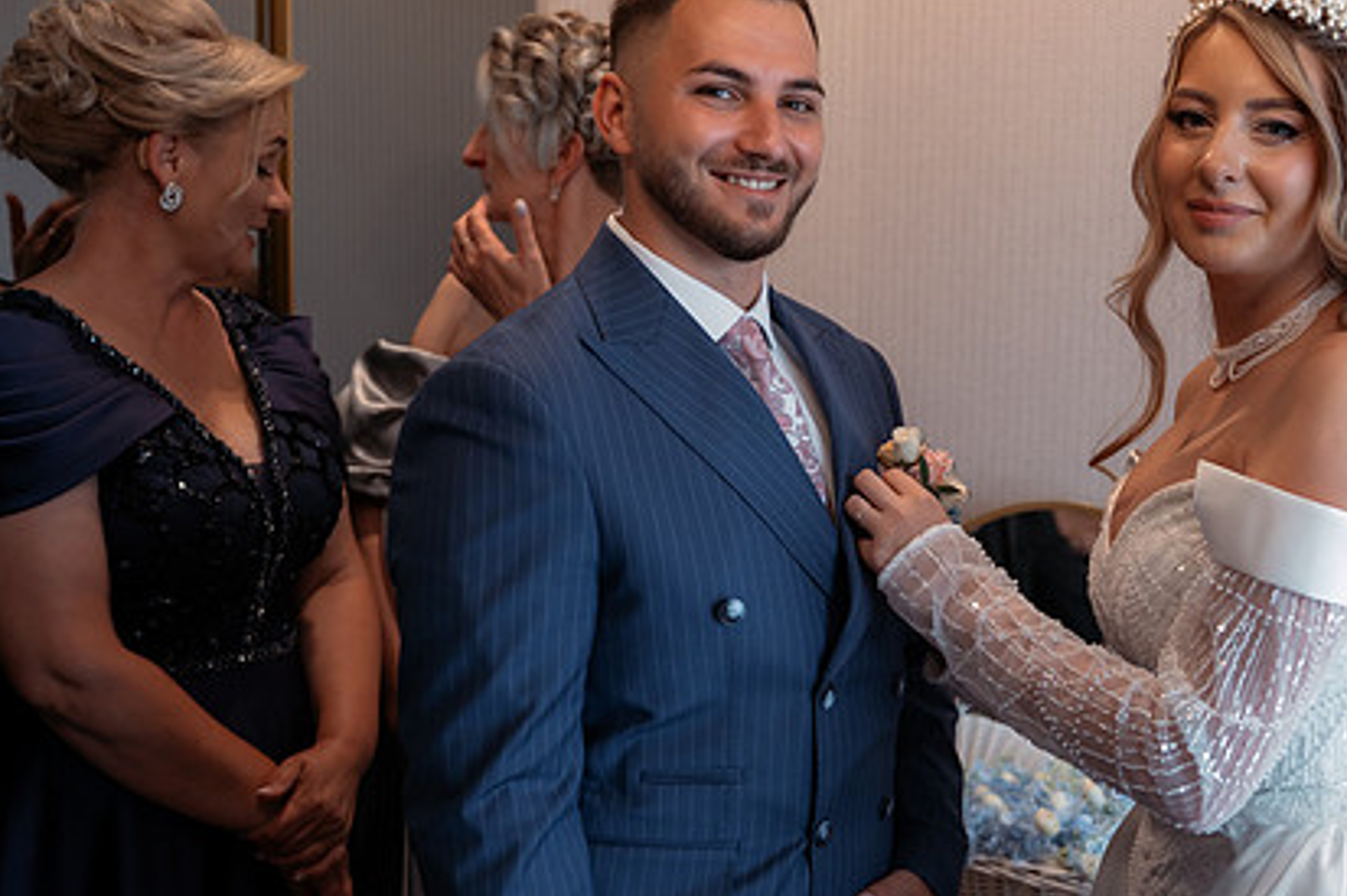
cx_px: 1006
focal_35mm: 50
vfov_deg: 27.0
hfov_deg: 38.6
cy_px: 464
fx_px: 1870
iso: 640
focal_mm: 33
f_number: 2.8
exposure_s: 1/250
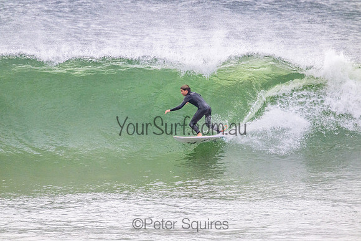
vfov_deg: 1.7
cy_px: 120
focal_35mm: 800
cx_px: 180
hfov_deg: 2.6
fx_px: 8024
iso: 4000
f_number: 11
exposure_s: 1/2000
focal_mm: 800
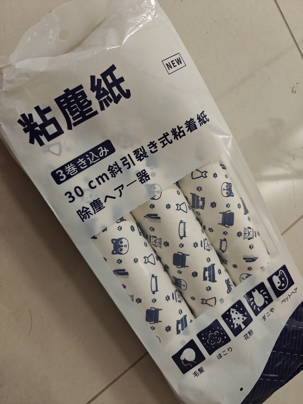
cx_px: 152
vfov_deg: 73.9
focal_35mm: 23
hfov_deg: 58.9
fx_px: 268
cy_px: 202
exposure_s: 1/100
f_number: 1.6
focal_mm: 6.06
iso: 800
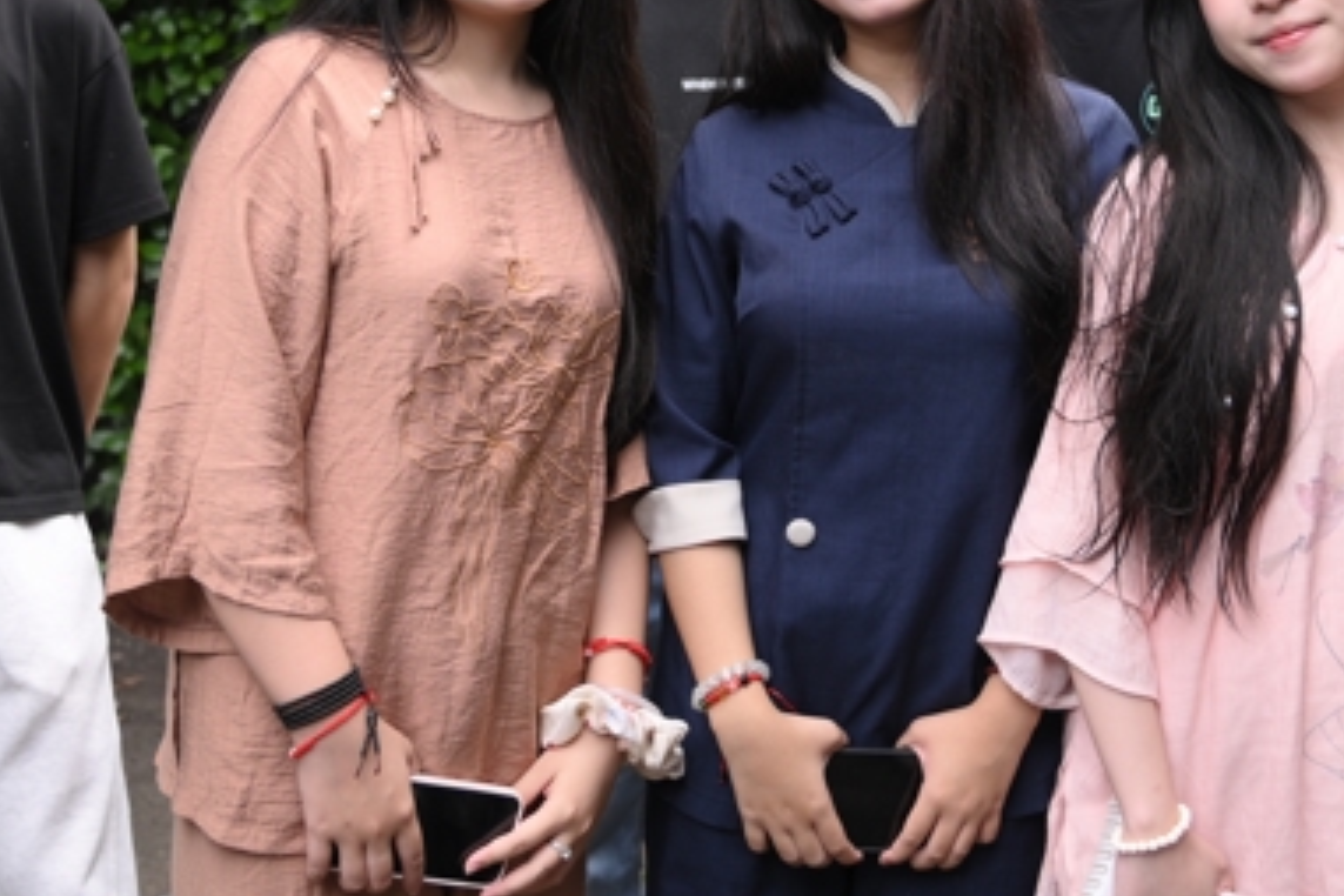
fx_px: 2165
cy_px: 145
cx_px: 653
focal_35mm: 58
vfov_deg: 23.0
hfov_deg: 34.5
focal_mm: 34
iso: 800
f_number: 4
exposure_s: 1/500
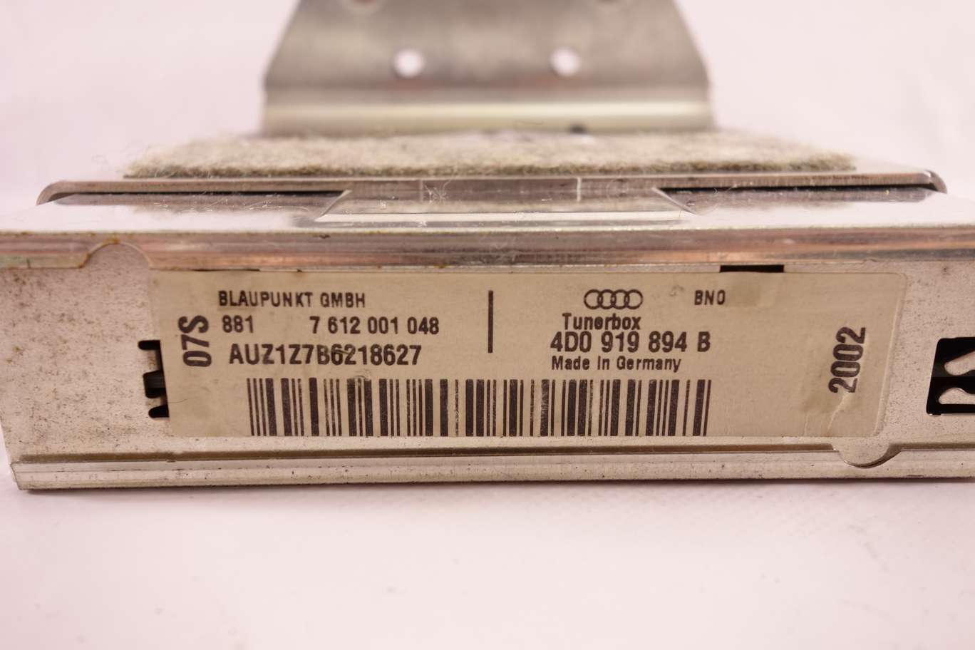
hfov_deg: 63.7
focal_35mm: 29
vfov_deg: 45.0
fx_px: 785
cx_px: 488
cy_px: 325
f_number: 4
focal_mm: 10.91
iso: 250
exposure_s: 1/30
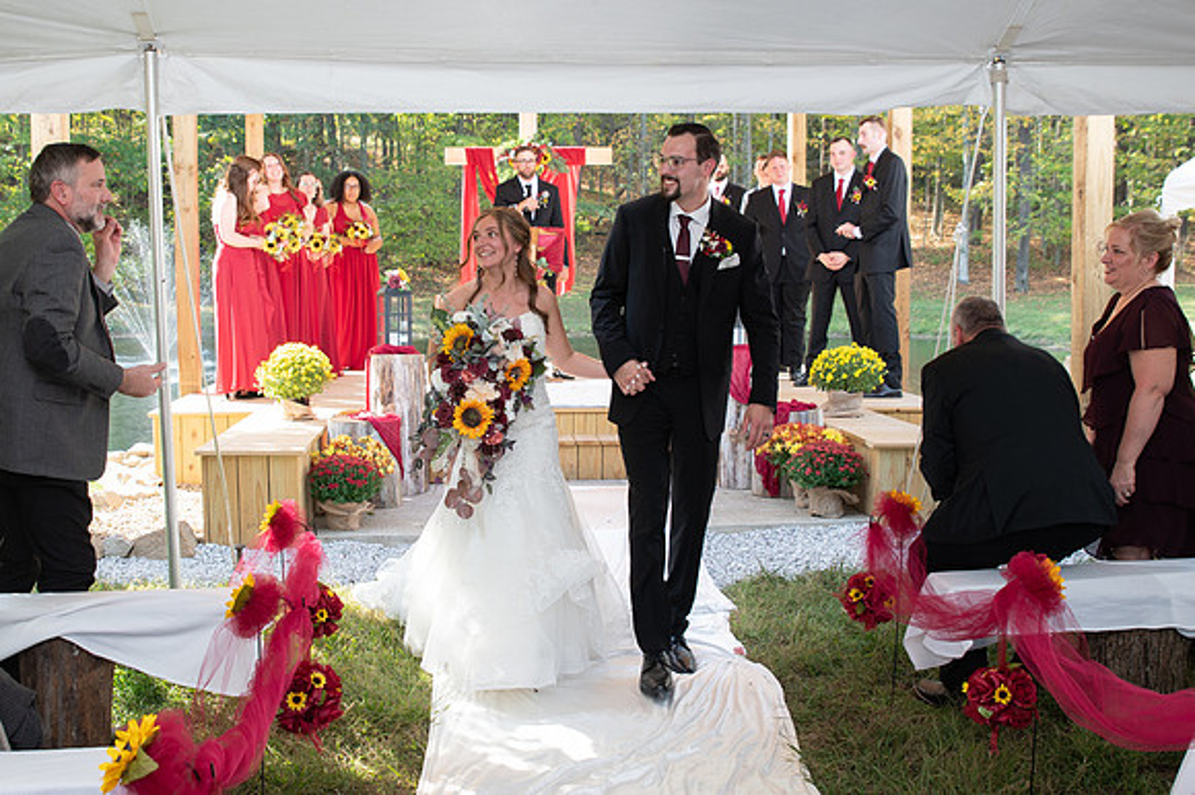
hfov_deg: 49.6
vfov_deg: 34.2
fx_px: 1292
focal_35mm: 39
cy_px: 407
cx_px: 544
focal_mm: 26
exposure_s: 1/200
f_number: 4
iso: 250
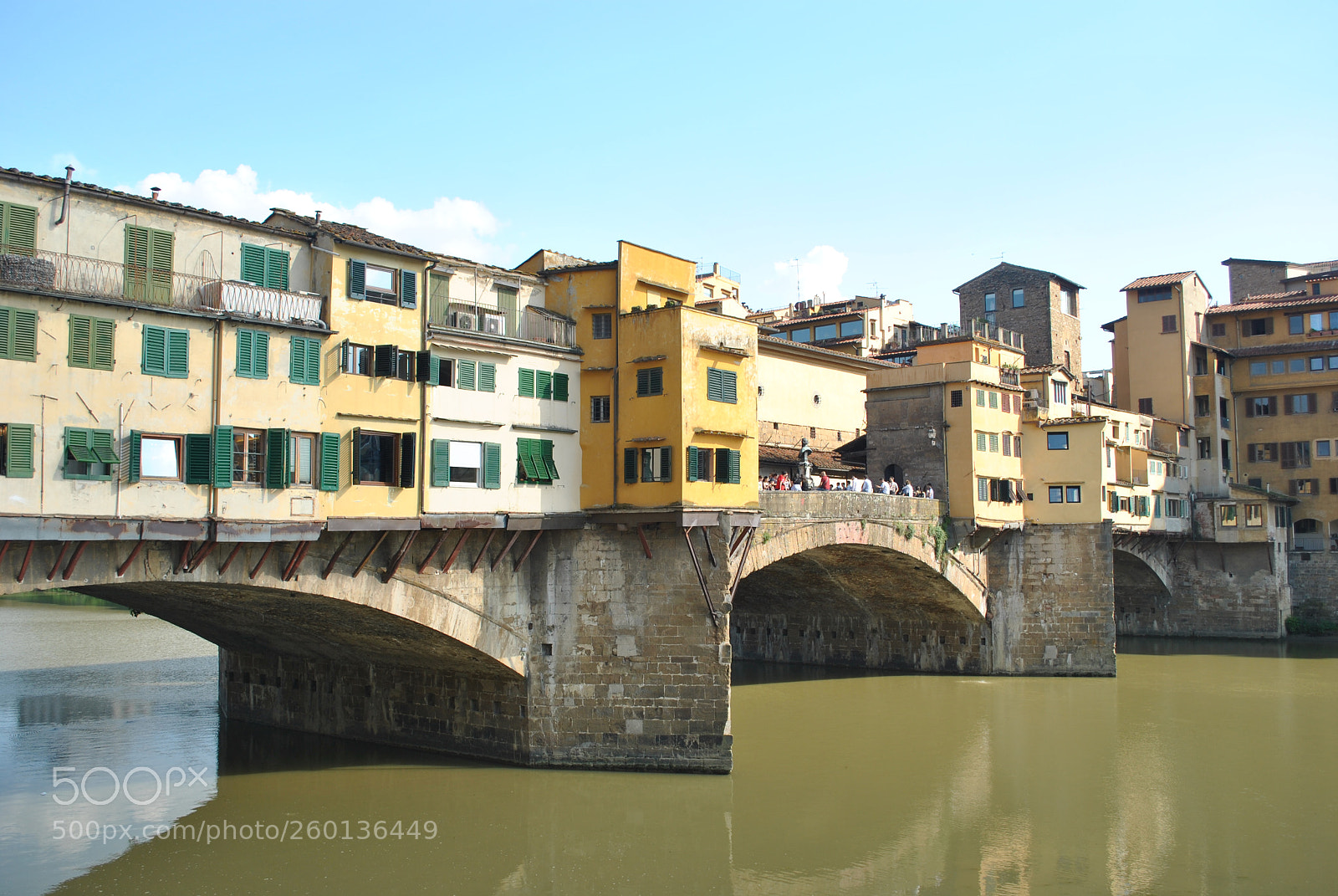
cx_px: 669
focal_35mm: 33
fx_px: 1228
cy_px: 448
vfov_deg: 40.1
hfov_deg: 57.2
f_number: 5.6
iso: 100
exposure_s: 1/80
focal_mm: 22
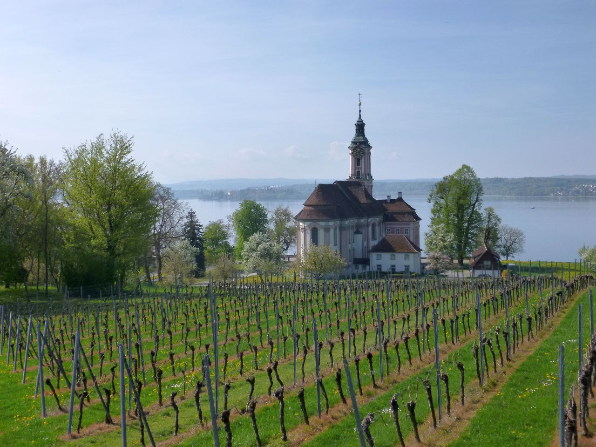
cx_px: 298
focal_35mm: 52
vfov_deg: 28.0
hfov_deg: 36.8
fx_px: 895
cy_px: 224
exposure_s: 1/800
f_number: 4.1
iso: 160
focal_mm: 9.2
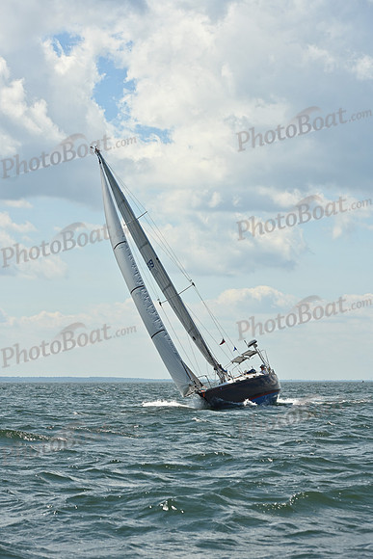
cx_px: 186
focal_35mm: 110
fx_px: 1708
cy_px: 280
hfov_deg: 12.5
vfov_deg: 18.6
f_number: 9
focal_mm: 110
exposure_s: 1/1250
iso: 250
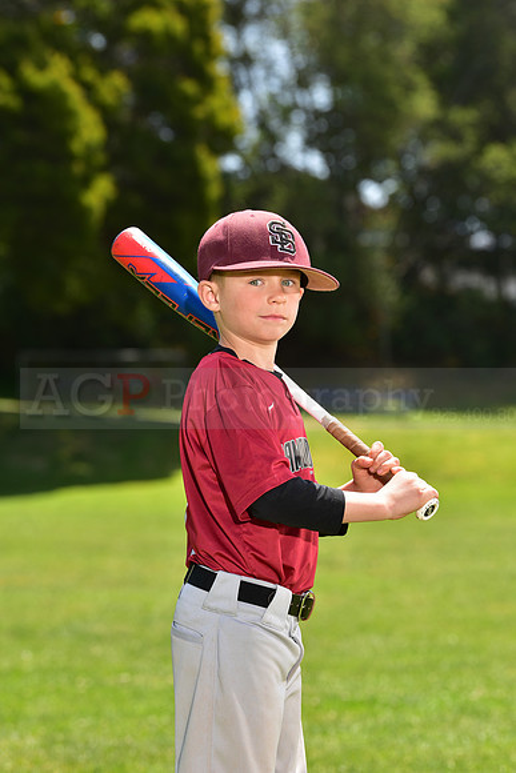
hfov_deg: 10.2
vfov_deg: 15.2
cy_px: 386
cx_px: 258
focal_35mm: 135
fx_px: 2901
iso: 80
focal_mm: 135
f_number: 5.6
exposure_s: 1/200
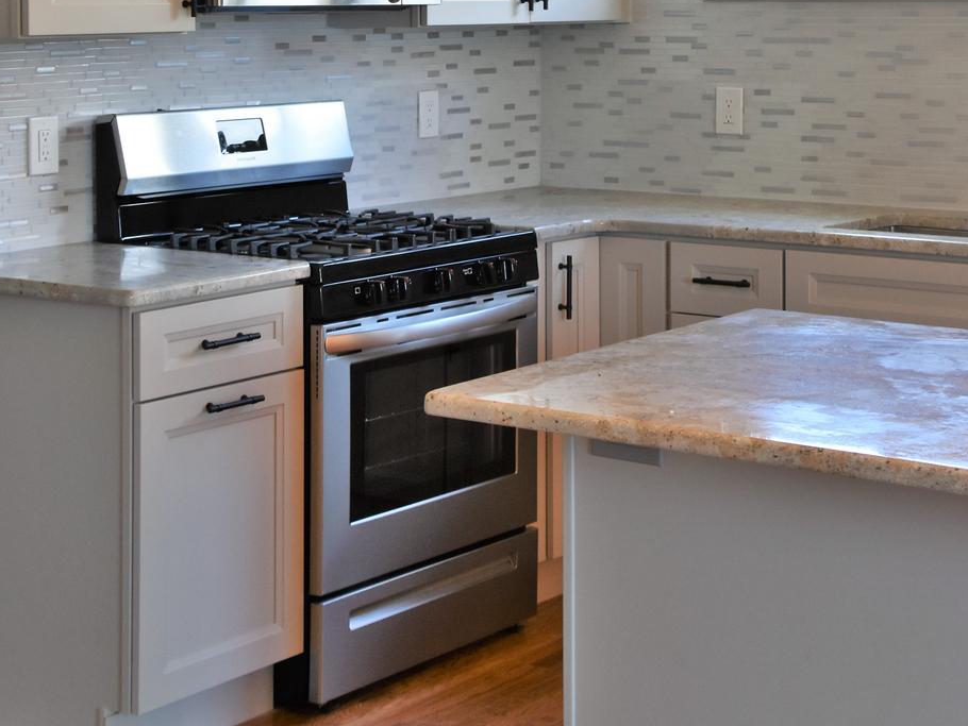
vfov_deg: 19.8
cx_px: 510
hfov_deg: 26.7
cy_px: 63
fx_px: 2042
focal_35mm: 73
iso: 800
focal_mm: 30
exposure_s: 1/125
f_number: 5.6
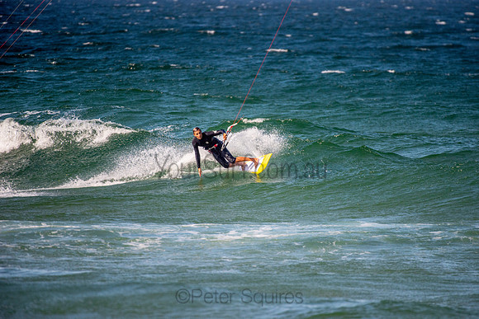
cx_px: 252
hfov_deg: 3.9
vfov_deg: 2.6
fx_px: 6990
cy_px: 151
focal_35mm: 525
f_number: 5.6
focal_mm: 500
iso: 250
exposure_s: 1/1250
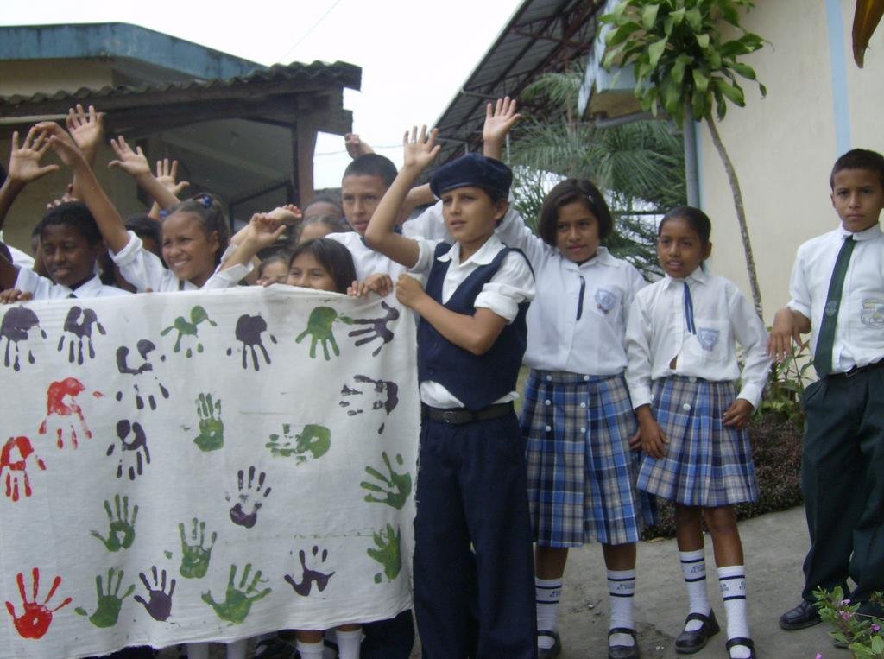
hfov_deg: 51.5
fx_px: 917
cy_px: 330
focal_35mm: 36
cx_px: 442
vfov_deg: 39.5
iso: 100
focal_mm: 6
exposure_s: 1/306
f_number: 4.7
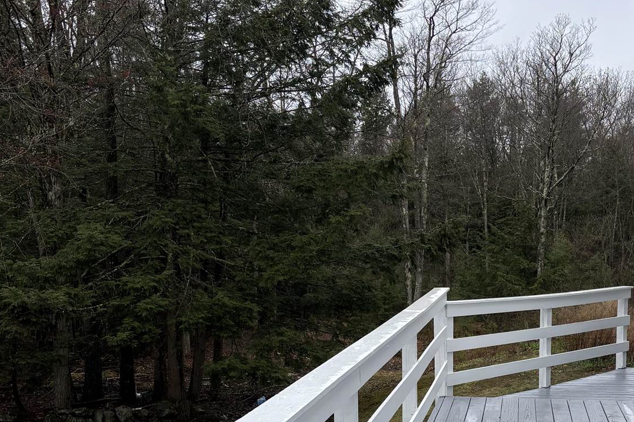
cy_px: 368
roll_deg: -1.3
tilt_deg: -7.8
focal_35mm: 55
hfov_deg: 35.7
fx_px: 968
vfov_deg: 24.0
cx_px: 450
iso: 50
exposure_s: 1/844
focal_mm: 5.96
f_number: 1.6
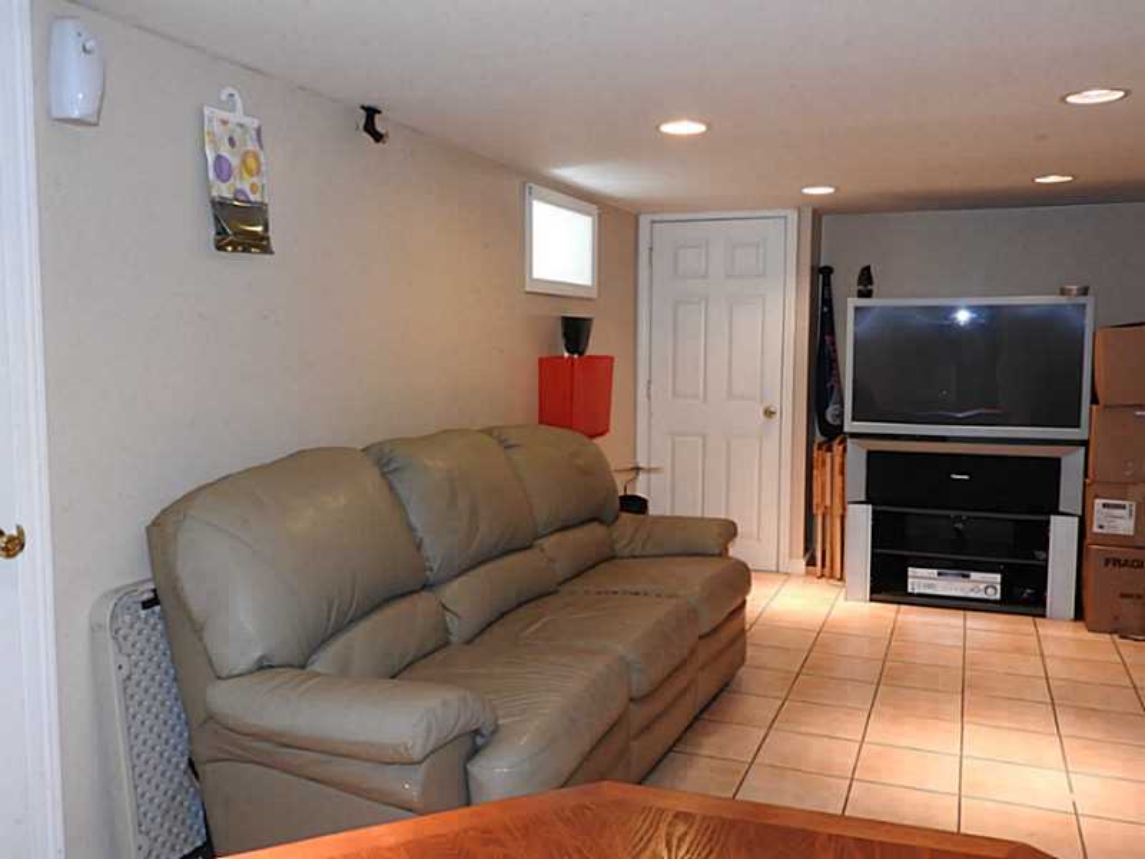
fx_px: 992
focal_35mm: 30
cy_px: 430
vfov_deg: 46.8
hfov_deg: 60.0
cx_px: 572
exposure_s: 1/30
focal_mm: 5.4
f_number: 3.5
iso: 200
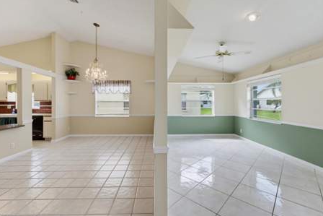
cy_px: 114
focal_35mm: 16
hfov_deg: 97.6
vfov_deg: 74.6
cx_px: 158
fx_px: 141
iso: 800
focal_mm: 14.7
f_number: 7.1
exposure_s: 1/40
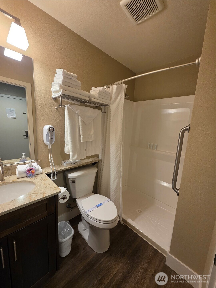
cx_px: 108
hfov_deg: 89.9
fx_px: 108
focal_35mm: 13
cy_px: 144
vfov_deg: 106.2
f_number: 1.9
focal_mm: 2.2
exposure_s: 1/60
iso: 250
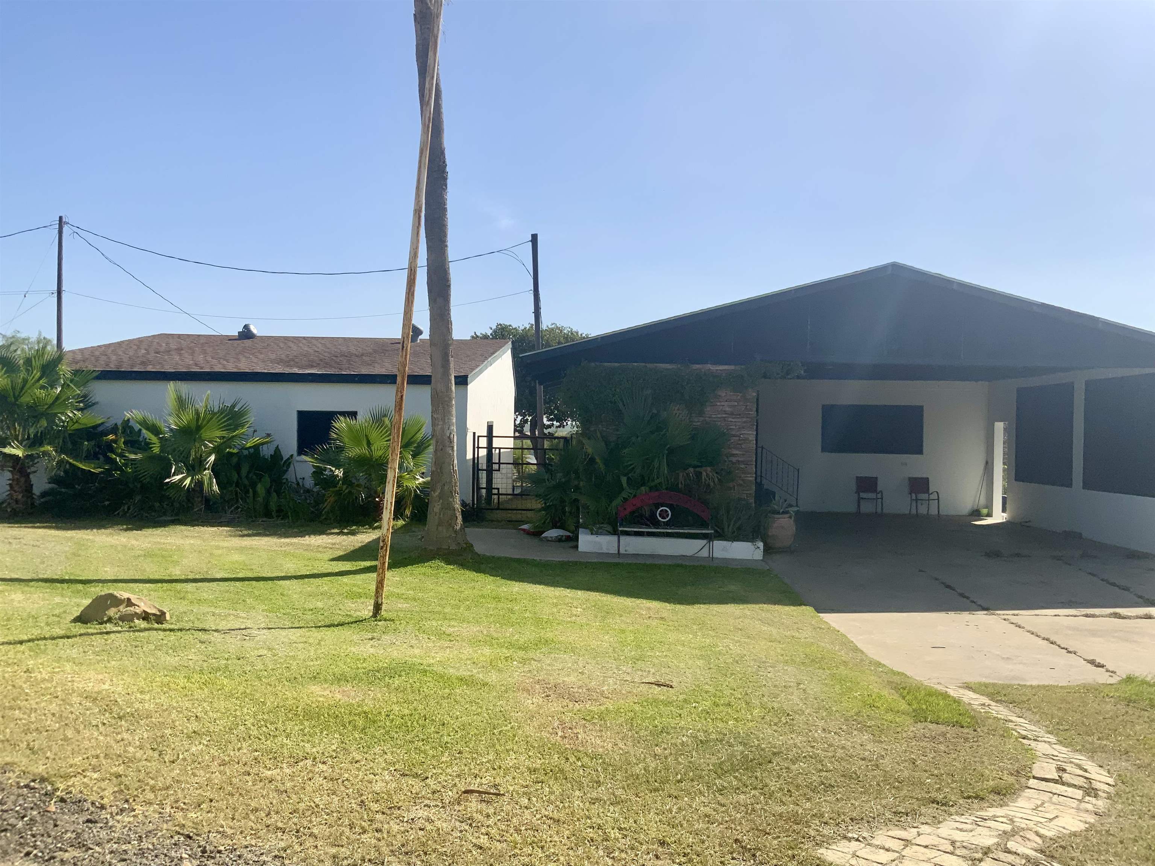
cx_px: 578
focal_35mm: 29
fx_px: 968
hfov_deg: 61.7
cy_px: 433
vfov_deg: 48.2
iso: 20
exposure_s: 1/3322
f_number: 1.8
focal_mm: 3
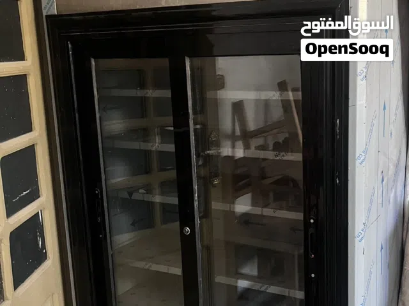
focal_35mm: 26
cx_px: 204
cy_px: 153
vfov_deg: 53.1
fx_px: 307
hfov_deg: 67.3
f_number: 1.6
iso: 640
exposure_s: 1/30
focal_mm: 5.1
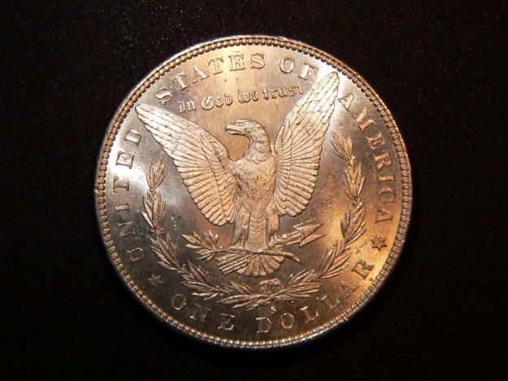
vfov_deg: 14.1
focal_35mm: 105
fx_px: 1541
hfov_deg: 18.7
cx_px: 254
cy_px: 190
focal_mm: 17.4
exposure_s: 1/500
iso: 200
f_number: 5.6
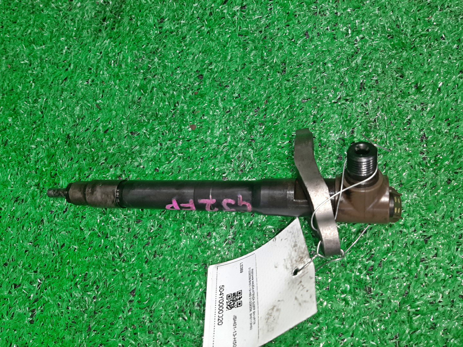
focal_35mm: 26
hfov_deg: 67.3
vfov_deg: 53.1
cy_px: 174
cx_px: 232
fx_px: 348
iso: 67
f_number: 1.7
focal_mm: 3.93
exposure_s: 1/50
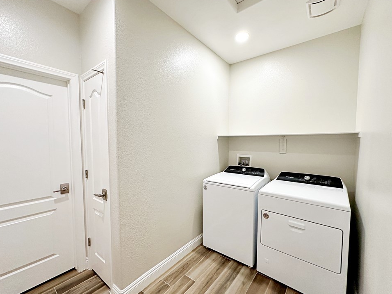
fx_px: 170
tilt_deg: -2.3
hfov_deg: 98.2
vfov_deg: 81.7
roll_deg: -0.3
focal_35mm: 15
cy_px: 152
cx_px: 200
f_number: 2.2
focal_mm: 2.22
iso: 200
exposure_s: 1/120
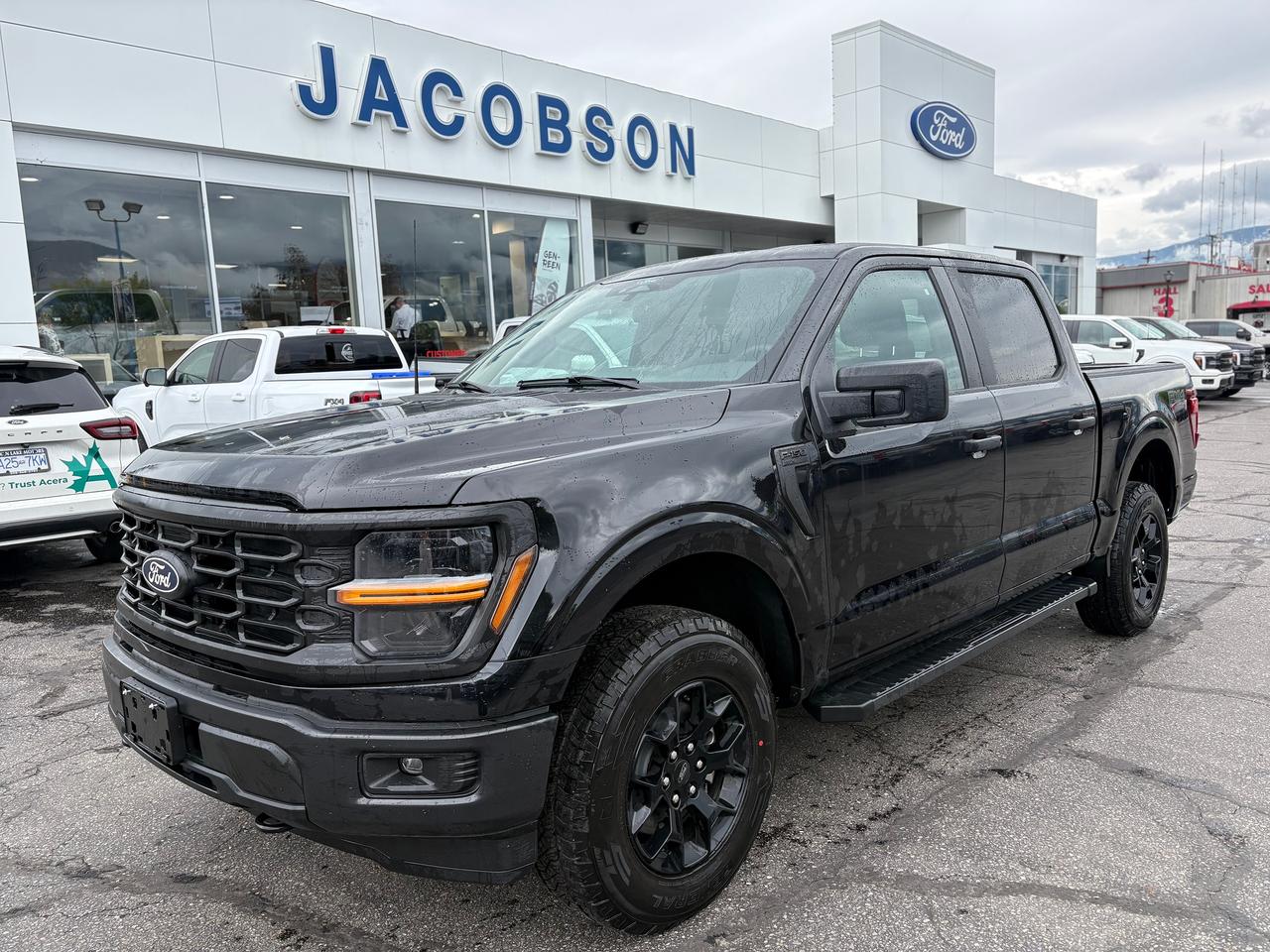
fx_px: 954
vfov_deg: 53.1
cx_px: 635
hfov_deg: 67.3
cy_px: 476
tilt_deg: -7.2
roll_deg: +2.4
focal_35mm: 26
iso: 64
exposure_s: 1/945
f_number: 1.6
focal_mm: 5.96
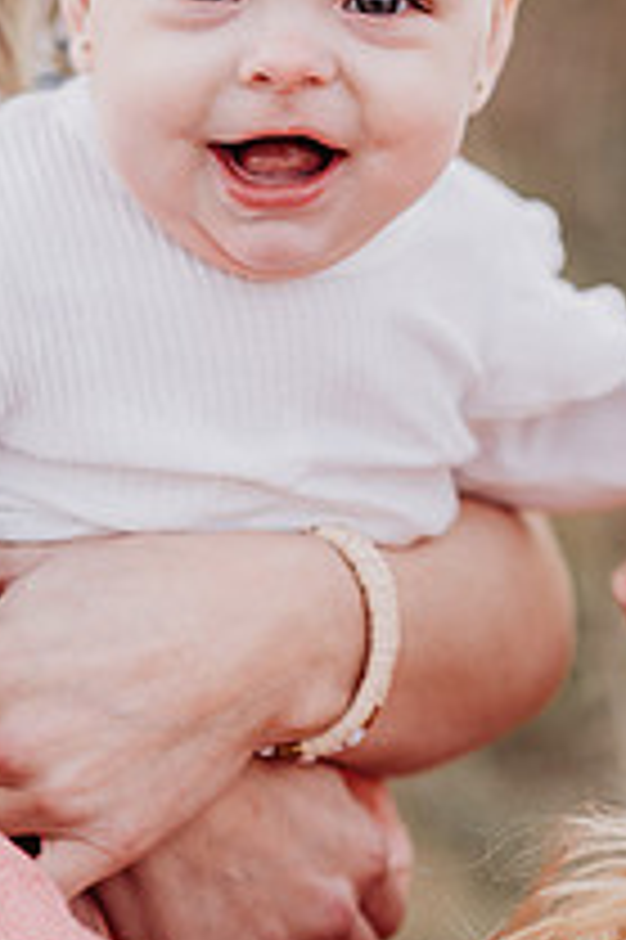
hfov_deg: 7.5
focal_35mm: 183
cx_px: 243
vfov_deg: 11.2
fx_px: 4781
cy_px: 72
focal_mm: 85
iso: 320
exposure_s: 1/320
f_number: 2.5
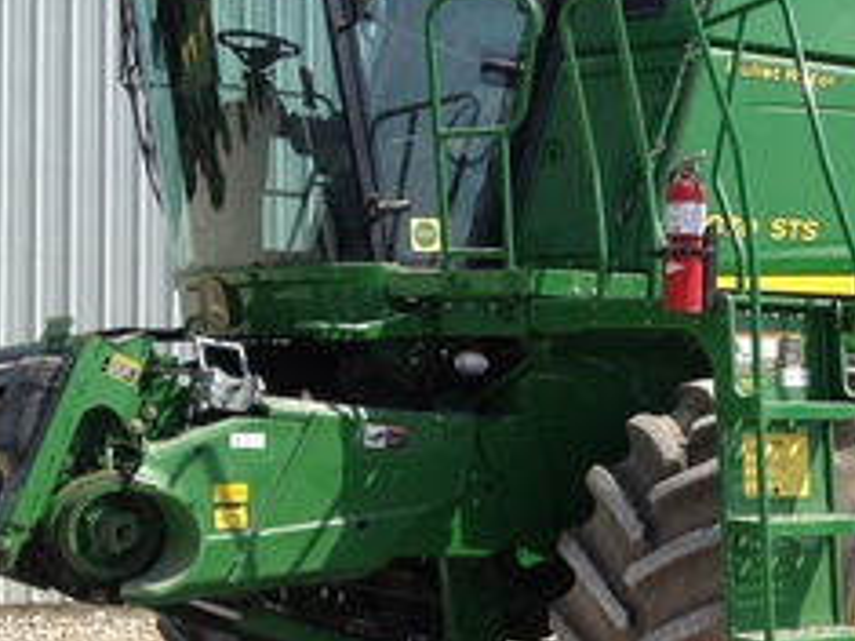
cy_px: 368
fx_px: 2000
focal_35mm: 81
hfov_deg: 23.6
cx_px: 742
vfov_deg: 18.2
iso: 64
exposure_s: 1/1453
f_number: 2.4
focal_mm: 4.28
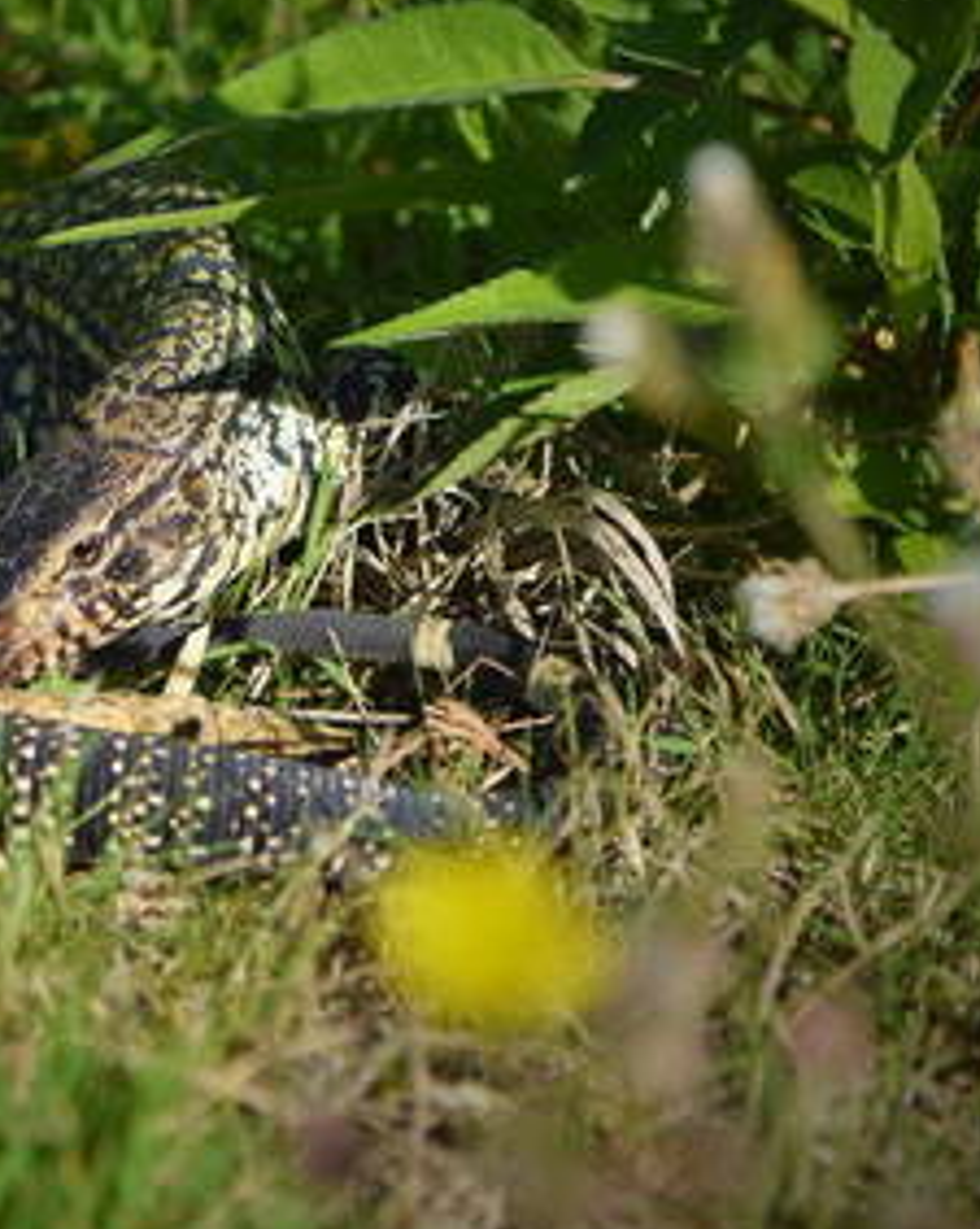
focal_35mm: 535
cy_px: 516
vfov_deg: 3.6
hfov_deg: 2.9
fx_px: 19425
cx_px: -61
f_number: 6.3
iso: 200
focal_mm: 195
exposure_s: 1/2000
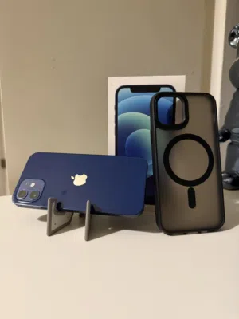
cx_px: 120
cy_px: 160
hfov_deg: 56.8
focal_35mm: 24
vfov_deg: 71.6
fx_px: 221
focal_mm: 6.76
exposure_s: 1/50
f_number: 1.78
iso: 500
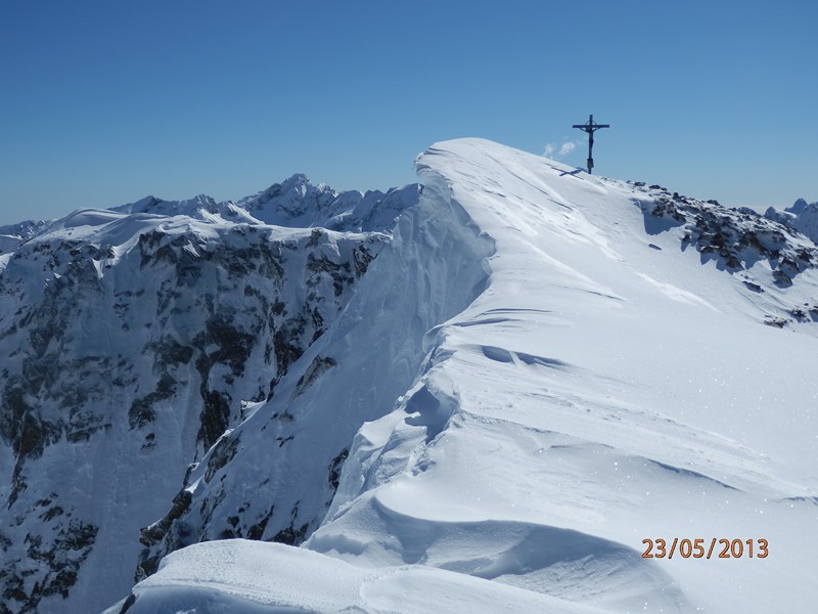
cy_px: 307
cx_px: 409
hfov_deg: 50.1
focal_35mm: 37
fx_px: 874
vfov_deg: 38.7
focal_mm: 6.6
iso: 80
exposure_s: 1/320
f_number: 10.1
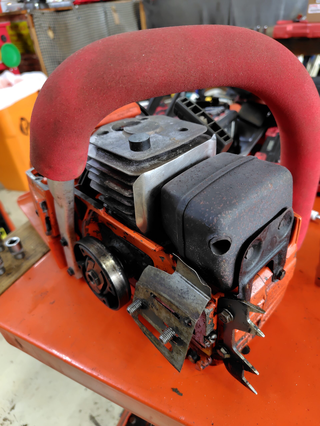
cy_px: 213
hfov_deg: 58.9
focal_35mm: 23
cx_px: 160
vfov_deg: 73.9
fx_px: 283
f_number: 1.9
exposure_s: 1/50
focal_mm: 5.6
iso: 536
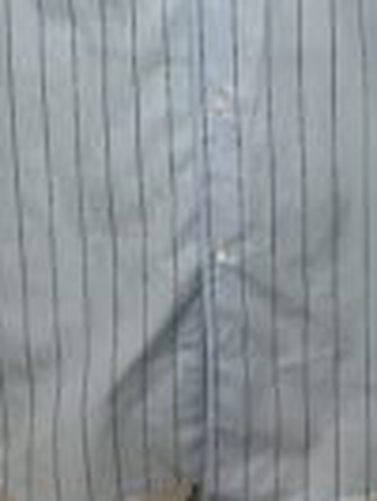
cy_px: -154
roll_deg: +0.9
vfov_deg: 21.1
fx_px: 1218
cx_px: 192
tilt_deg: -16.8
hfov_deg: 17.6
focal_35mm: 84
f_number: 1.8
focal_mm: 3.99
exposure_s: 1/50
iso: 50
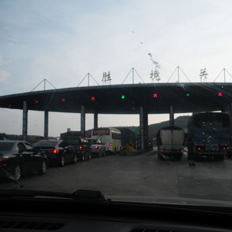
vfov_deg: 39.2
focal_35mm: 43
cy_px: 117
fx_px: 326
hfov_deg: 38.8
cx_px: 152
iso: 64
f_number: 3.5
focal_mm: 6.3
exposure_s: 1/329
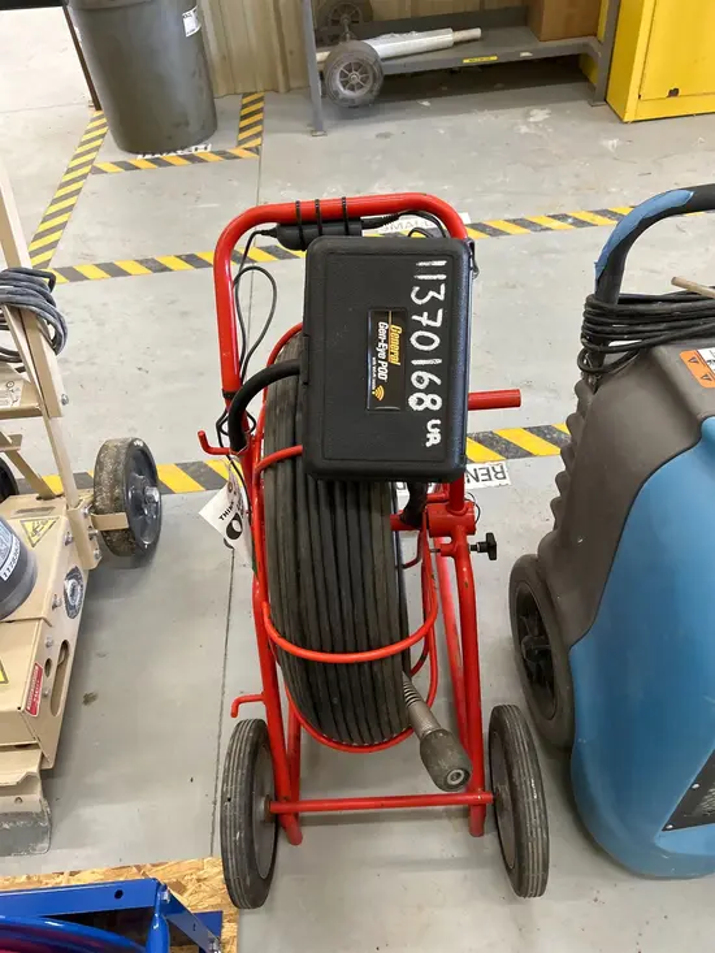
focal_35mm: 26
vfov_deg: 67.3
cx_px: 358
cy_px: 476
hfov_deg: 53.1
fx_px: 716
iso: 160
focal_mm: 5.7
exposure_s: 1/60
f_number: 1.5
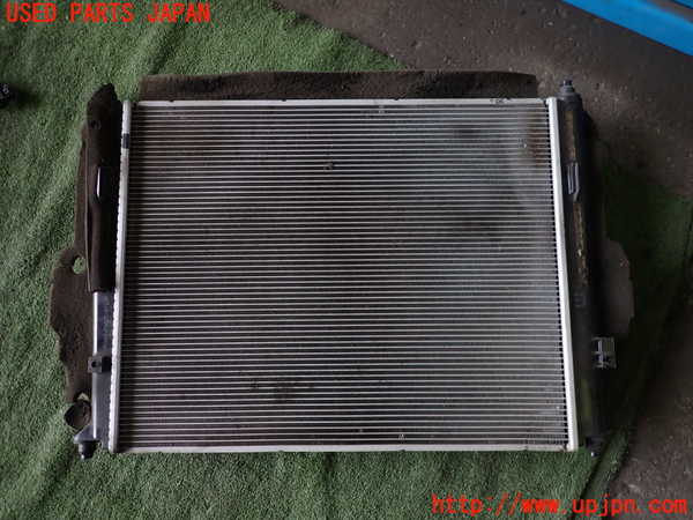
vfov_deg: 54.9
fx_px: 500
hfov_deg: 69.4
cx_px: 346
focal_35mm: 25
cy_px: 260
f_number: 2
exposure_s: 1/60
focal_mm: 4.5
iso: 160
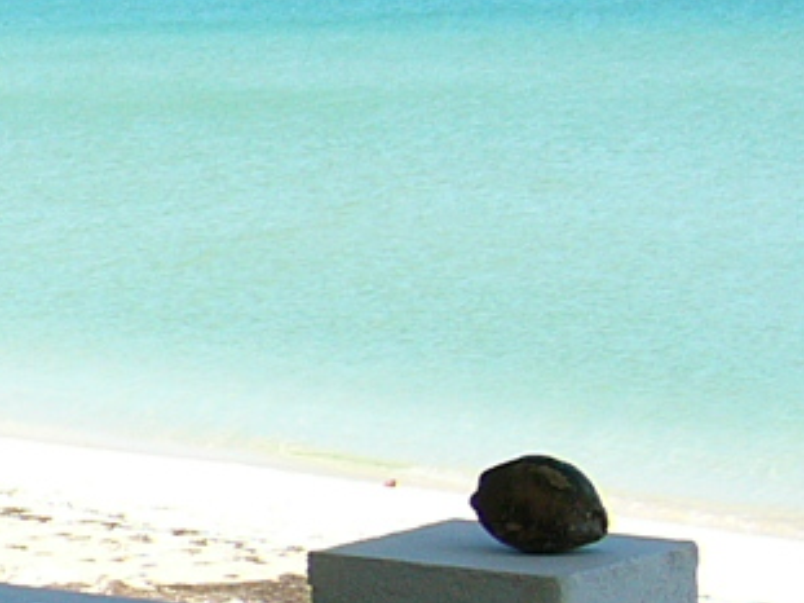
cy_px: 476
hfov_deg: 13.1
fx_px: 3343
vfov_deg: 10.3
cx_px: -308
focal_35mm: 144
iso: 50
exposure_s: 1/100
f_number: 8
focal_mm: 5.8
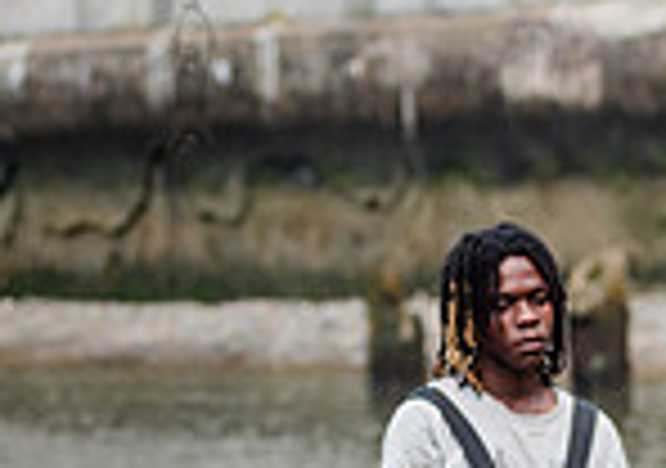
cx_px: 990
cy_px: 728
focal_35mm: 566
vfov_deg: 2.5
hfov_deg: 3.6
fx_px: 10648
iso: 250
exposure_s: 1/1000
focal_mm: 135
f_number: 4
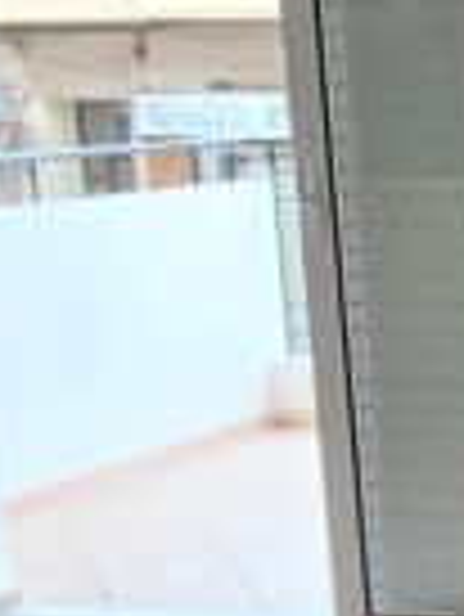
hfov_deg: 12.2
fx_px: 1731
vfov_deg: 20.2
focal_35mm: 97
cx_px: 1104
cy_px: 373
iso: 64
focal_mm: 1.74
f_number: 2.2
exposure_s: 1/40
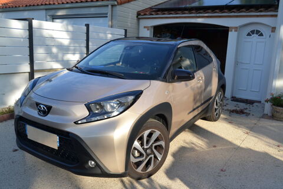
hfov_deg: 61.9
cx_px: 142
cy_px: 94
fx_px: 236
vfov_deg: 43.6
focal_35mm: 30
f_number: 7.1
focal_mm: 20
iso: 100
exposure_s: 1/200
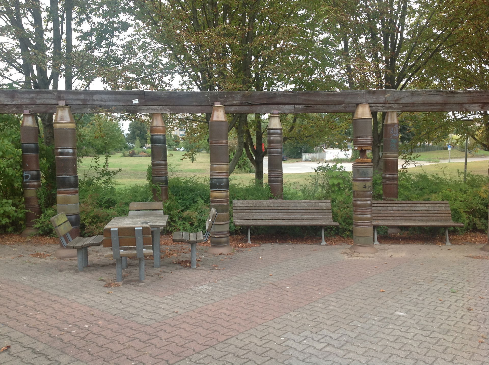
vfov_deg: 40.6
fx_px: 494
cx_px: 244
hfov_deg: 52.7
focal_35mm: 35
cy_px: 182
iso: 80
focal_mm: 4.28
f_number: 2.4
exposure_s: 1/134
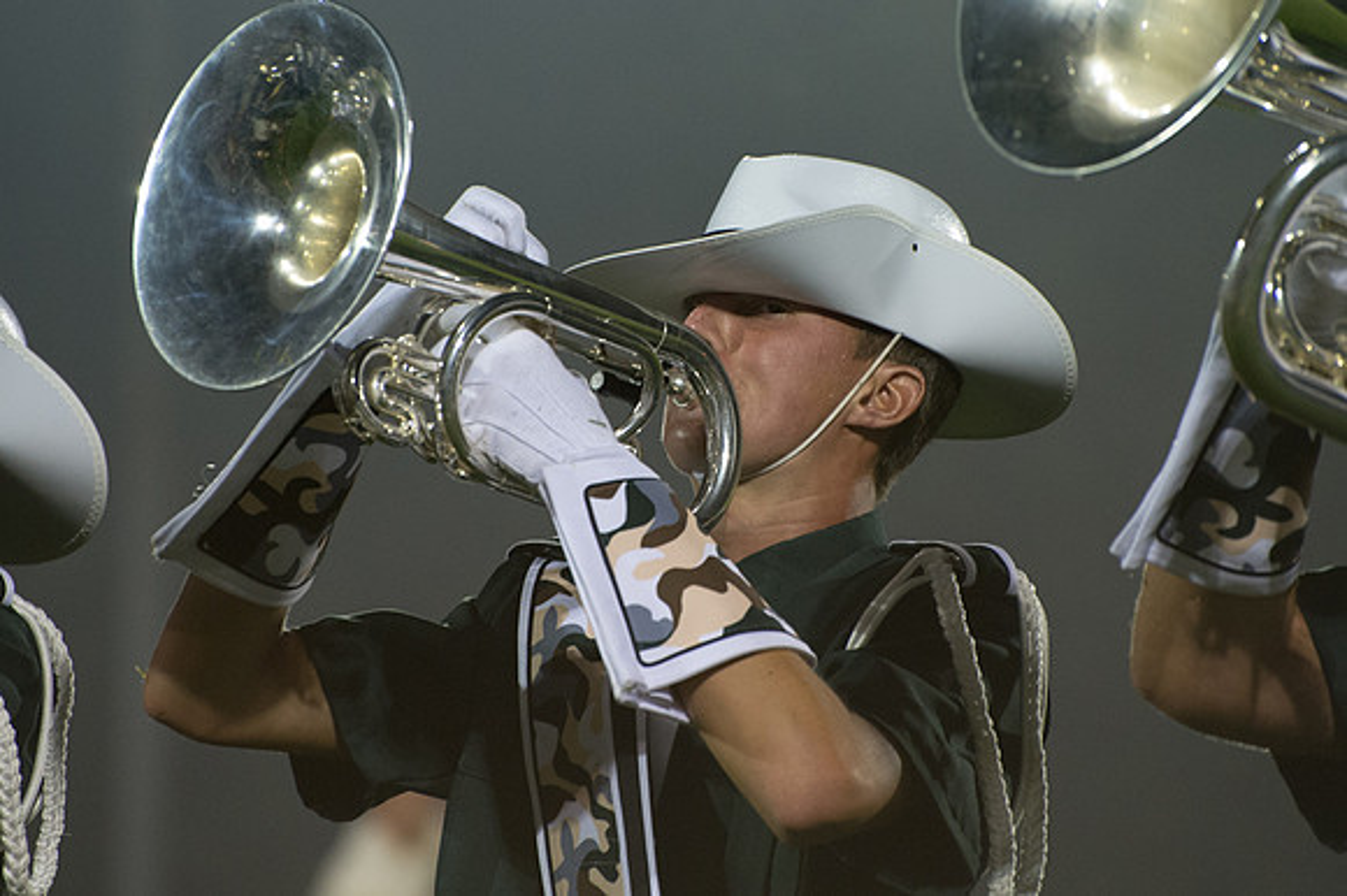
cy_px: 378
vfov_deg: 4.6
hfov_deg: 6.9
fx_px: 11161
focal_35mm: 298
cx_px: 697
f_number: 5.3
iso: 4000
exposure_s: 1/160
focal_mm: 220
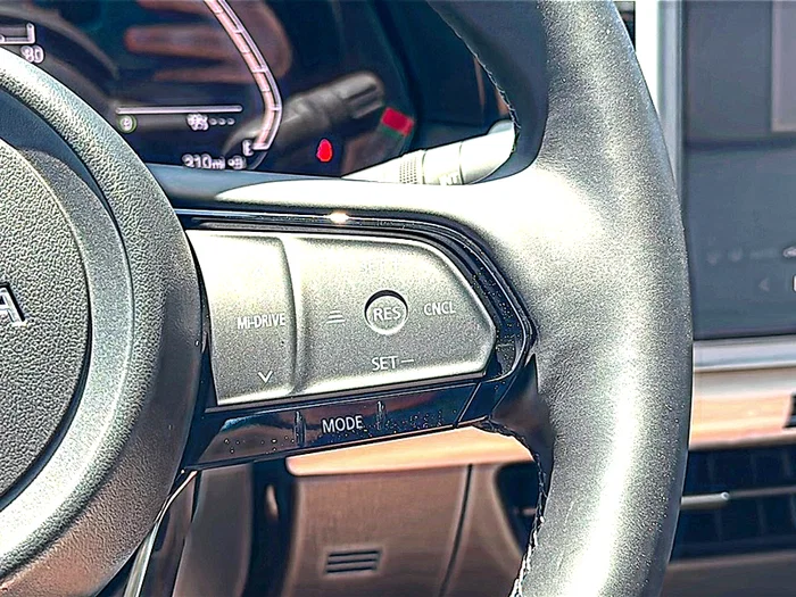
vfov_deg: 30.3
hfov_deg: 39.7
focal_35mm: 48
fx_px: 1104
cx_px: 398
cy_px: 298
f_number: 1.78
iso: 80
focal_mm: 6.86
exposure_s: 1/349
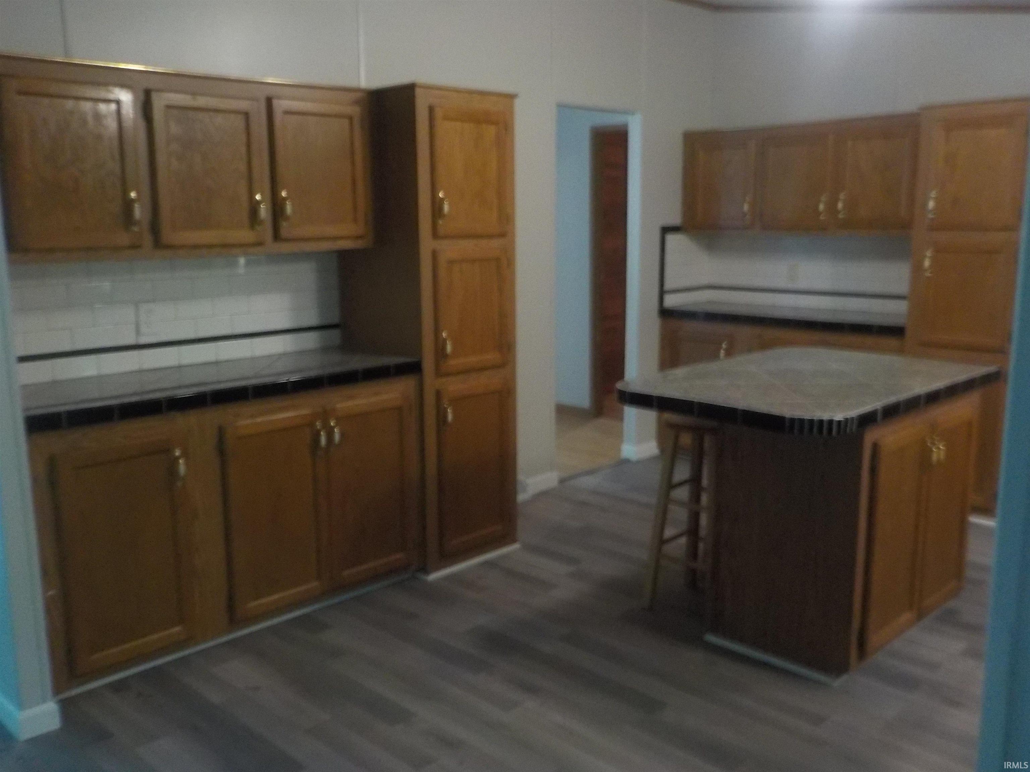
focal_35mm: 30
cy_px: 386
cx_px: 515
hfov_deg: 60.0
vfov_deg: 46.8
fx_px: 893
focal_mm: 4.1
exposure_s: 1/15
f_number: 3.3
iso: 500
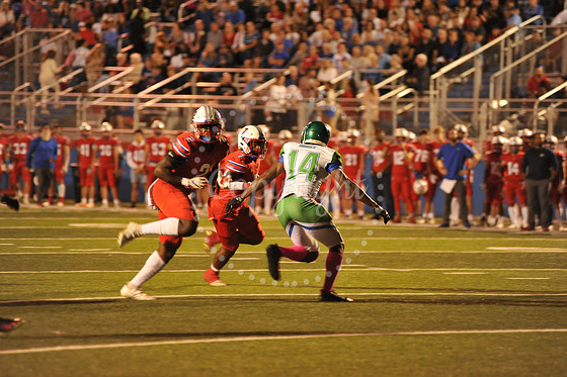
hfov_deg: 9.9
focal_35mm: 207
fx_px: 3259
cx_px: 287
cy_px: 189
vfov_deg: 6.6
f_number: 2.8
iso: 2000
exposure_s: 1/200
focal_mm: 200
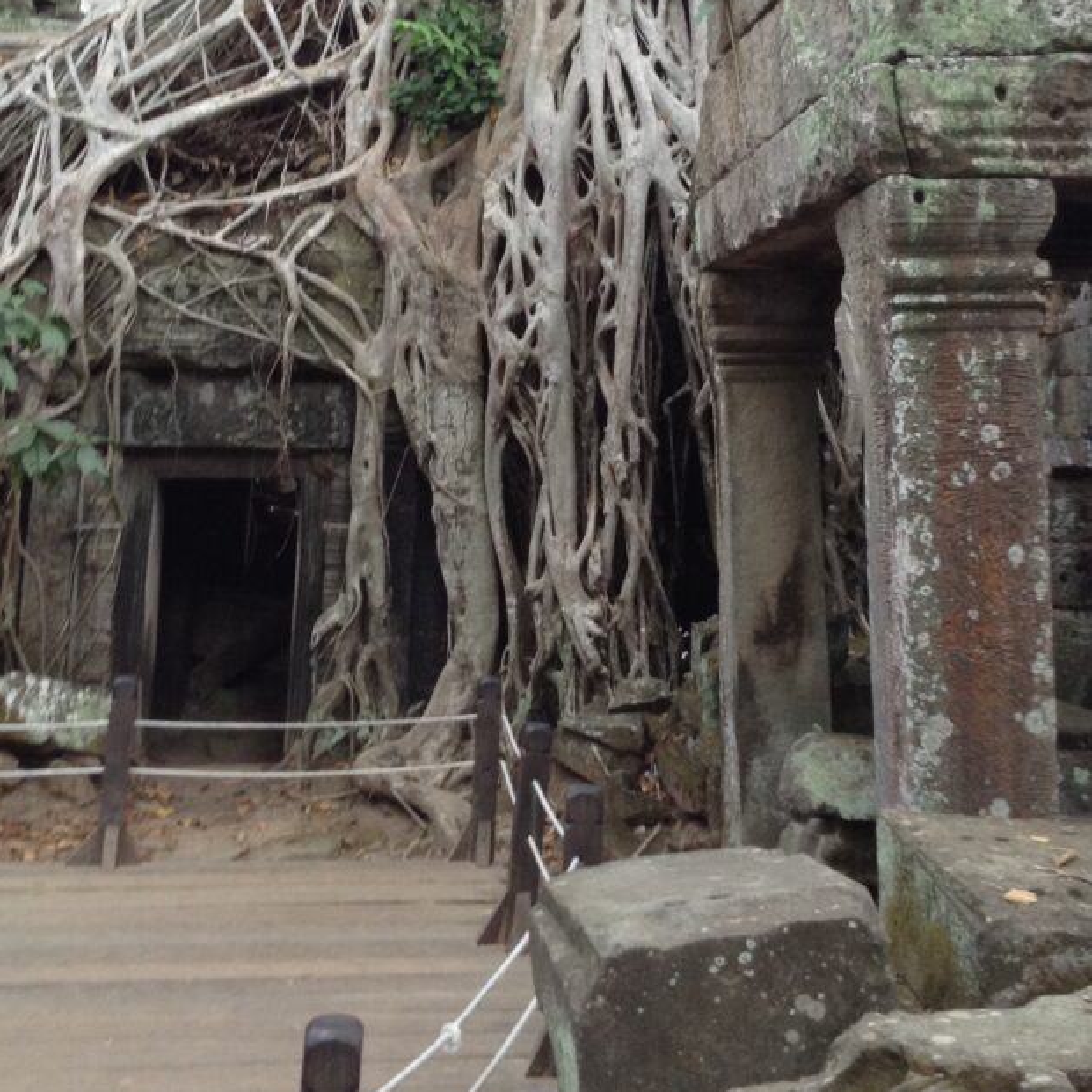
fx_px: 1713
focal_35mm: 48
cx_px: 613
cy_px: 324
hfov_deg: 35.3
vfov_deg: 34.9
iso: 50
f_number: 2.4
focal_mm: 3.3
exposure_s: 1/120
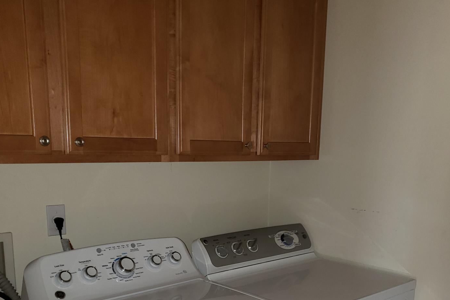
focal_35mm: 39
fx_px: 488
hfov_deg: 49.5
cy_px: 246
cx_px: 231
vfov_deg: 33.1
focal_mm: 4.3
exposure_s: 1/32
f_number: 1.5
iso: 80
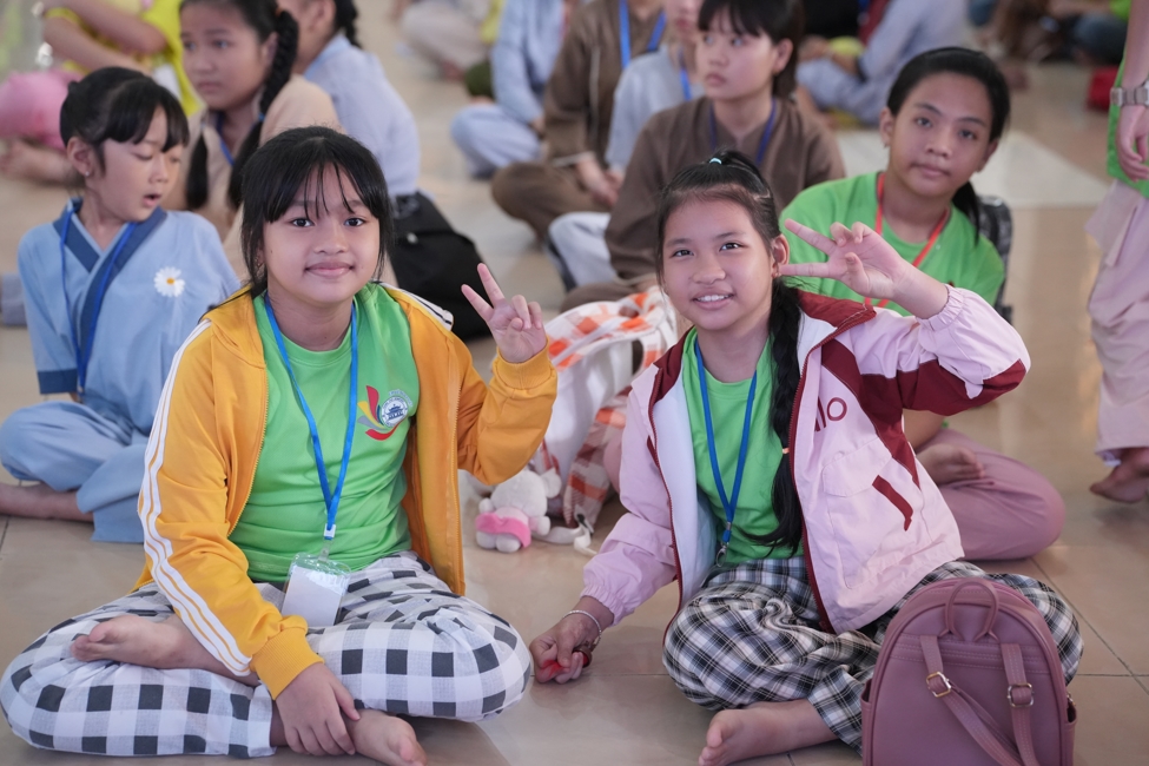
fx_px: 2585
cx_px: 574
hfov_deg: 25.1
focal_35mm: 81
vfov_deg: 16.9
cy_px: 383
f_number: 3.2
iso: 4000
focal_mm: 81
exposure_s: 1/320
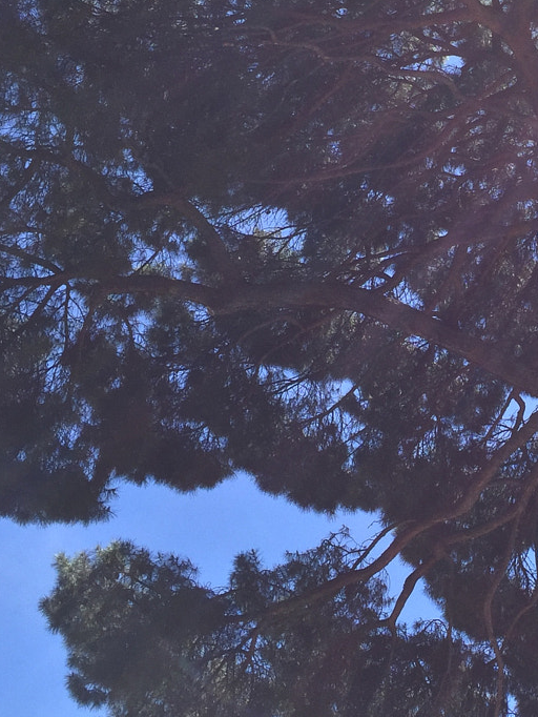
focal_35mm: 68
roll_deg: -3.0
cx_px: 575
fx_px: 1408
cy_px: 229
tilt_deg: +44.8
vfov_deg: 28.3
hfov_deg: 20.7
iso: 32
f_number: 2.2
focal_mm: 4.15
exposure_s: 1/1582
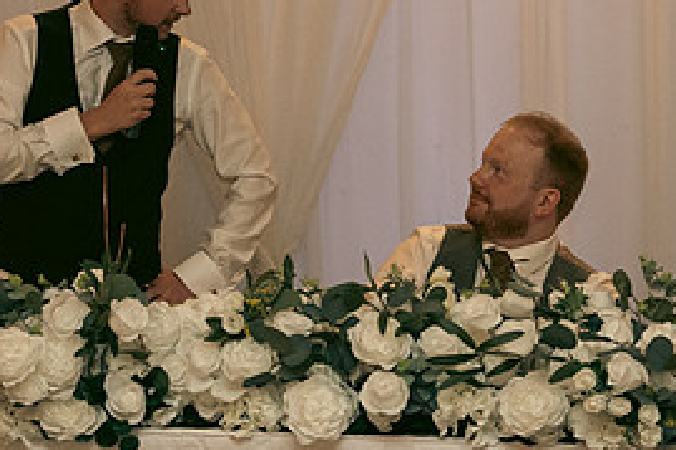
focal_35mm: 136
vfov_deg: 10.1
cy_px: 162
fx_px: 2552
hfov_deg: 15.1
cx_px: 395
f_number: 3.5
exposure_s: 1/160
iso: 2500
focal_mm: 42
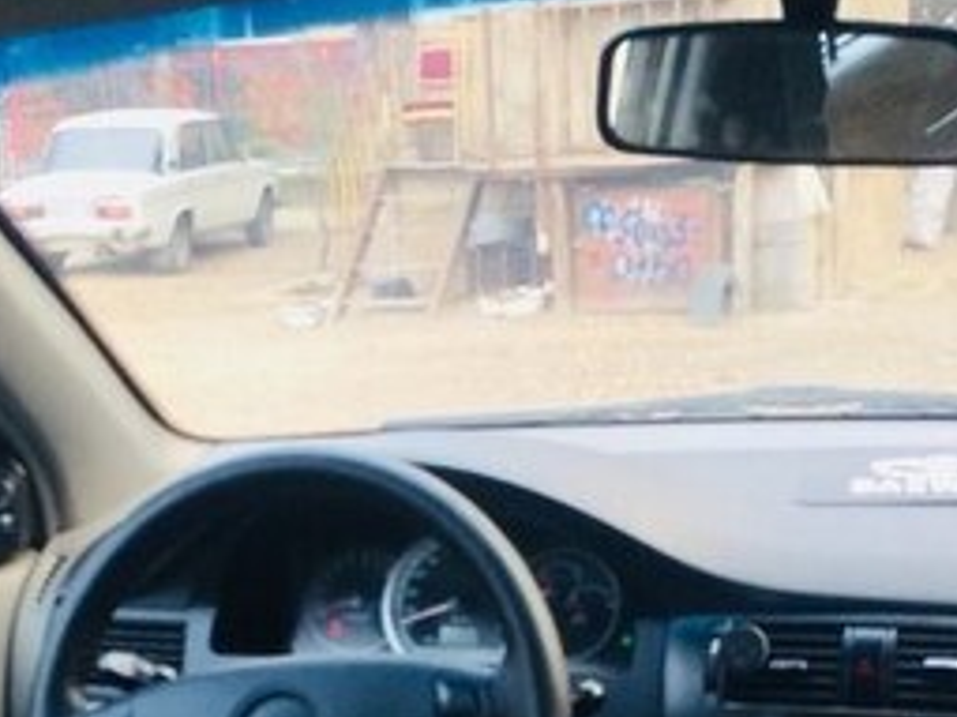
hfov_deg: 26.0
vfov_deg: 18.6
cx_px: 424
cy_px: 847
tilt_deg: -20.9
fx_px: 2072
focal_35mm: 75
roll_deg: +2.1
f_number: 2.2
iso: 50
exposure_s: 1/33
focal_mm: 4.15
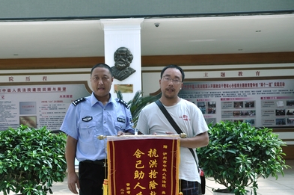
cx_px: 126
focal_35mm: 63
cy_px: 128
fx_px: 514
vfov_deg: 21.4
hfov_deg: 31.9
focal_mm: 30
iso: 200
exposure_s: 1/160
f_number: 6.3
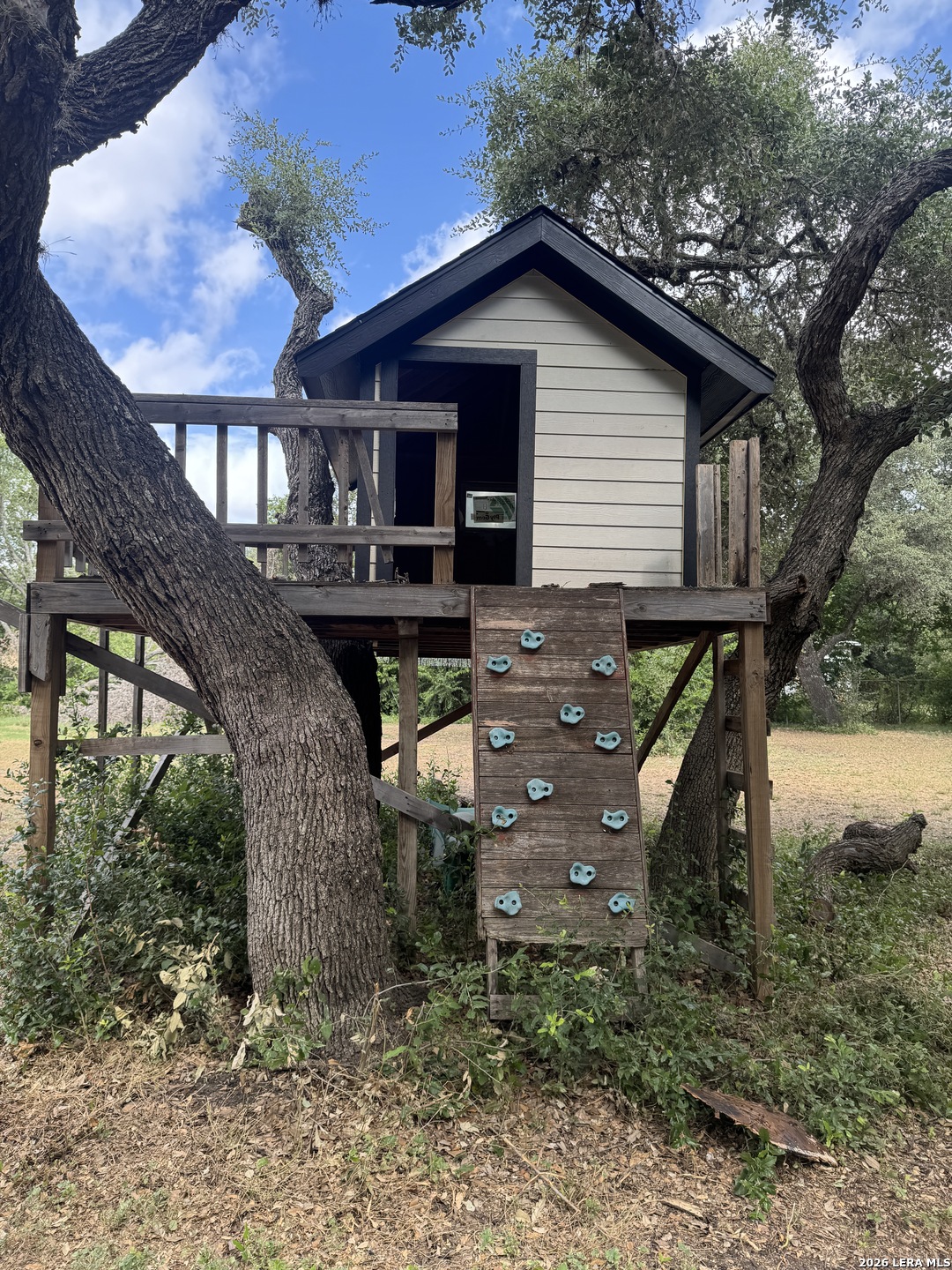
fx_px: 880
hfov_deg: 56.8
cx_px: 476
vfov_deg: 71.6
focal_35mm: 24
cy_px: 635
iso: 80
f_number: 1.78
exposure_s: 1/527
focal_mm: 6.76
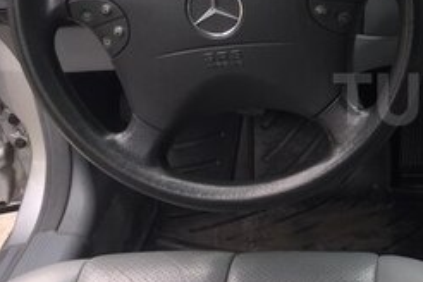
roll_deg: -1.6
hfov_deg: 23.0
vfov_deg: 16.8
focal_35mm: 81
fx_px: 952
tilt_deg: -33.1
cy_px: 99
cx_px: 509
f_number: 2.2
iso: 32
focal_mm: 4.15
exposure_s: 1/161
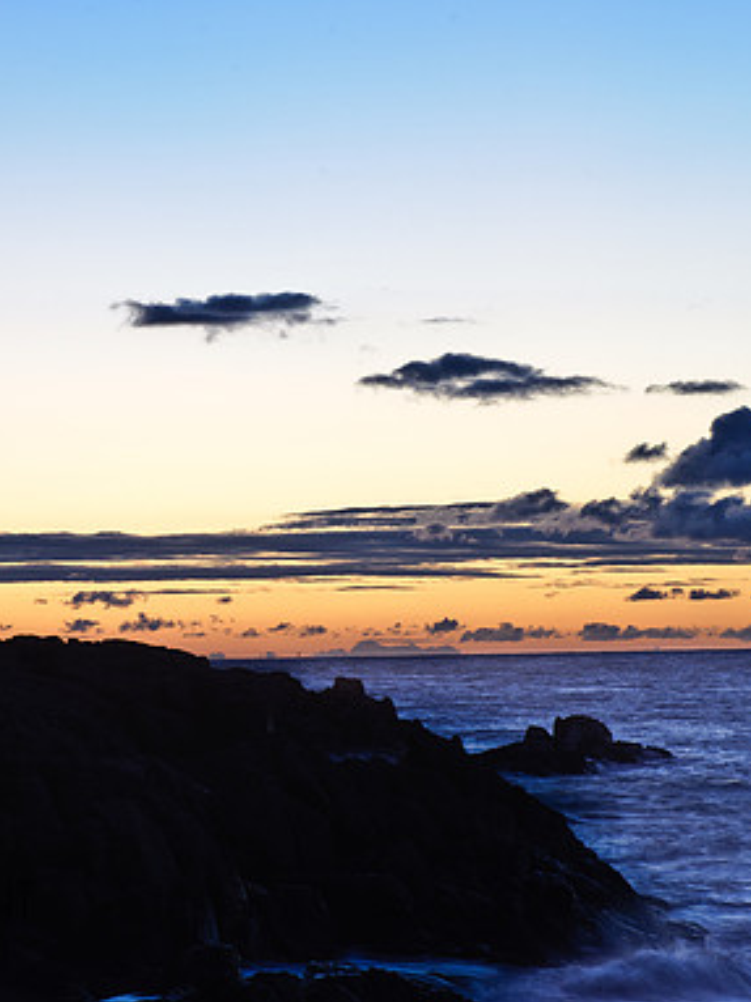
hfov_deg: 9.3
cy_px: 502
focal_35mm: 160
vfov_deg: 12.4
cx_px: 167
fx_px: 4631
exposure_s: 1/1.67
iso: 200
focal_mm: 110
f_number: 11
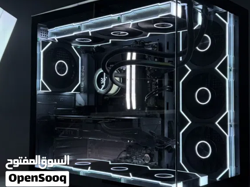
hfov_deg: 65.2
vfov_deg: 51.4
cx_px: 135
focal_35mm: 27
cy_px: 92
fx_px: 195
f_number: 1.78
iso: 320
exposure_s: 1/60
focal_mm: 6.76
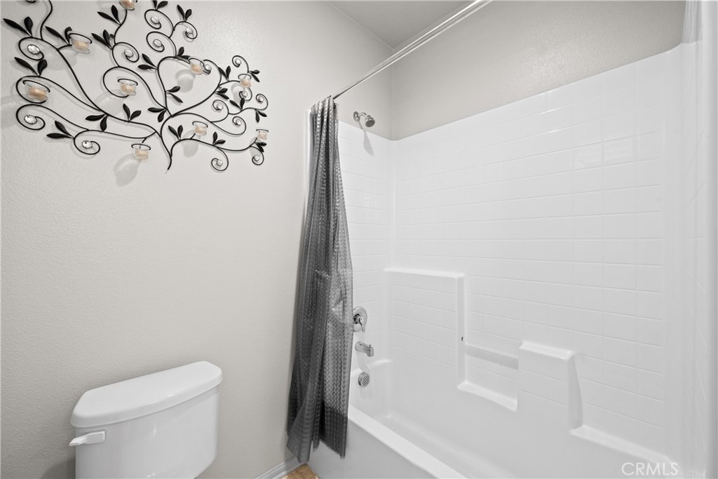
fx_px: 279
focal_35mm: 14
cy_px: 240
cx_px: 359
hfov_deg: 104.2
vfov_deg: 81.2
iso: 2500
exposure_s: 1/30
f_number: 8
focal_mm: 14
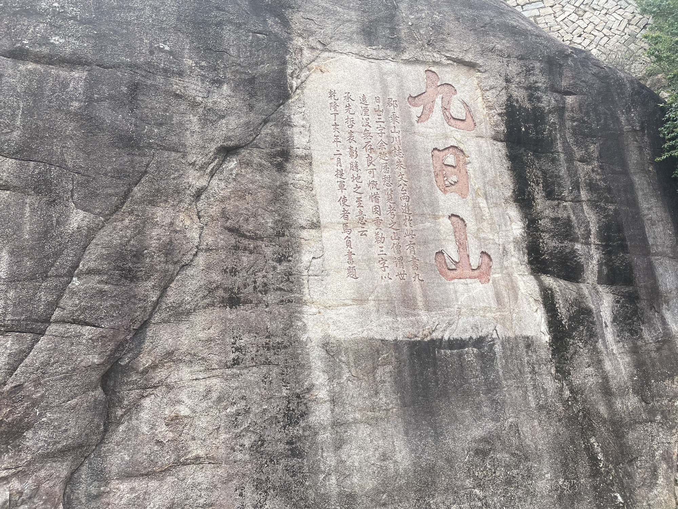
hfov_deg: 67.3
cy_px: 254
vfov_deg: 53.1
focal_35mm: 26
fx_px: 509
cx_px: 339
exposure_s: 1/796
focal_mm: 4.2
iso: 32
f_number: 1.6
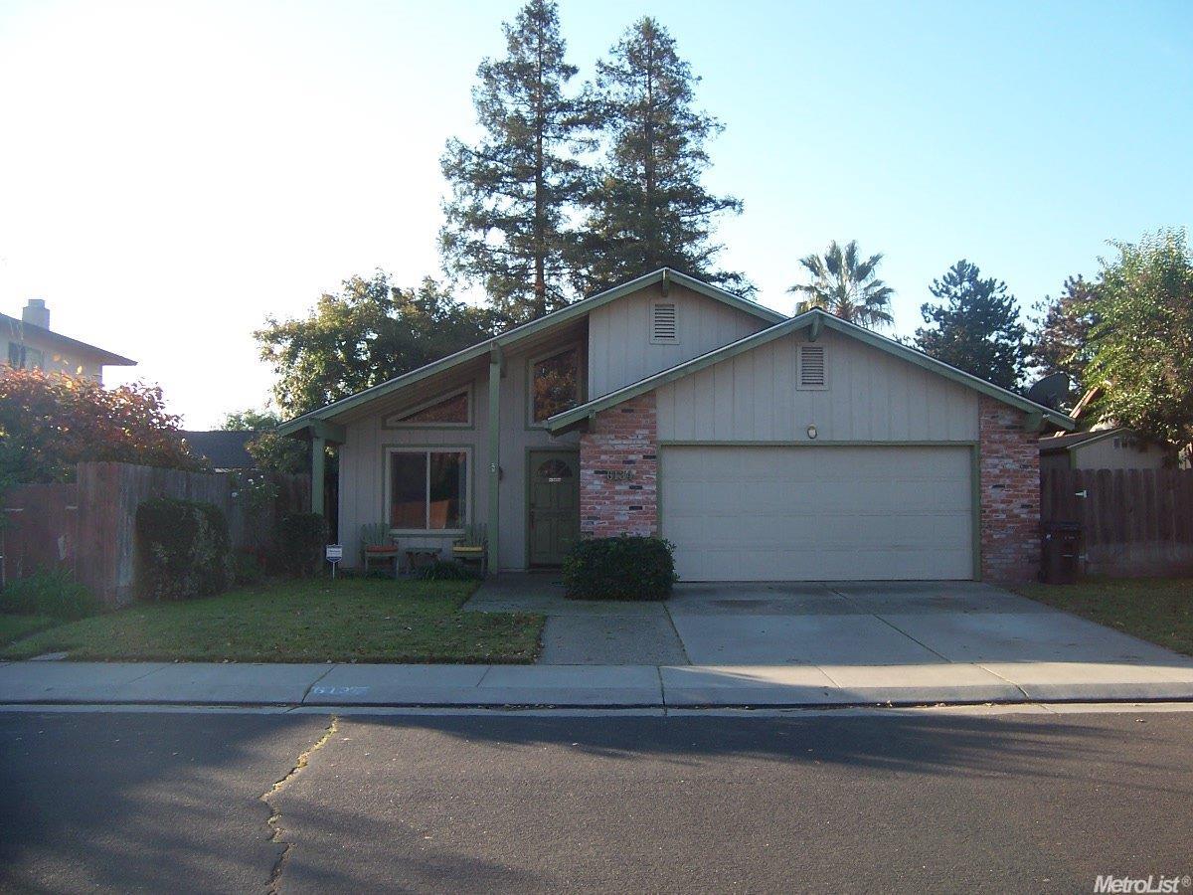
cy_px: 448
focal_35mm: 33
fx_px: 1137
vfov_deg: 42.9
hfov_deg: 55.4
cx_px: 596
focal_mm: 5.5
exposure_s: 1/250
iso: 80
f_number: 3.4
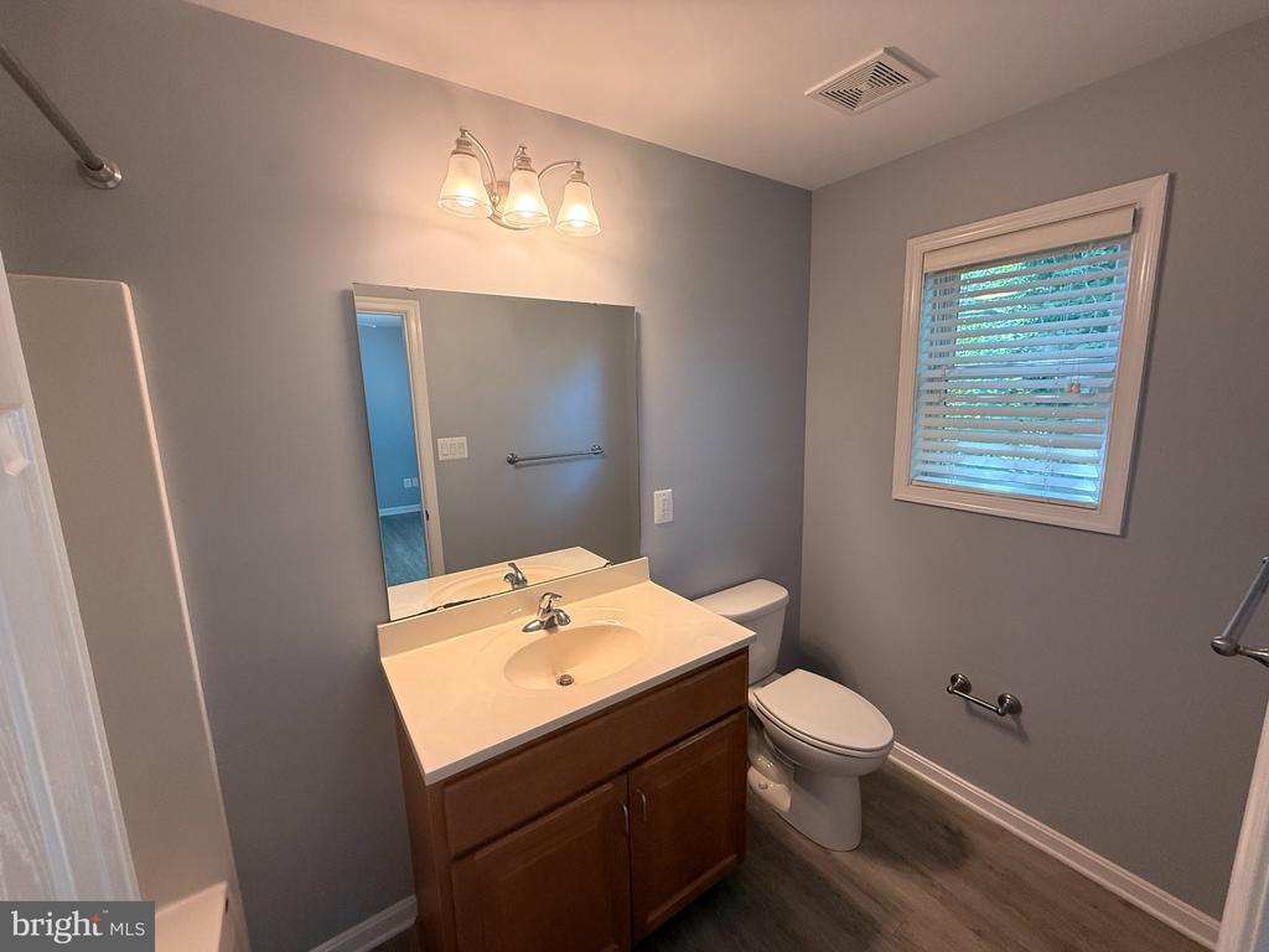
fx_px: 513
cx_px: 634
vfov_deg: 85.7
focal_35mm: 14
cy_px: 476
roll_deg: +1.2
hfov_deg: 102.1
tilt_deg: -9.4
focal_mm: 2.22
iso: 200
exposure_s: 1/120
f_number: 2.2
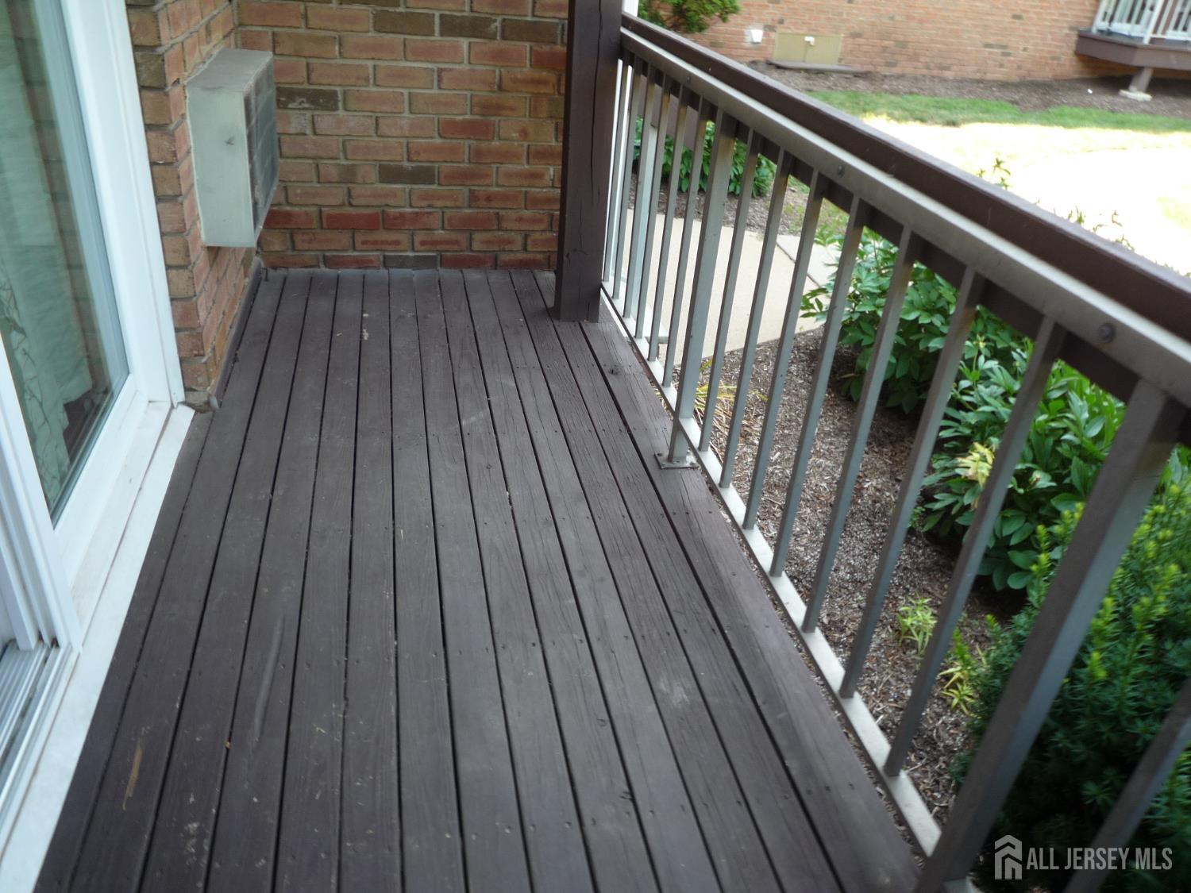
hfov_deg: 69.4
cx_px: 596
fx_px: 860
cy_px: 446
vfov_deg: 54.9
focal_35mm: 25
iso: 100
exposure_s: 1/60
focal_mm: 4.4
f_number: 2.8
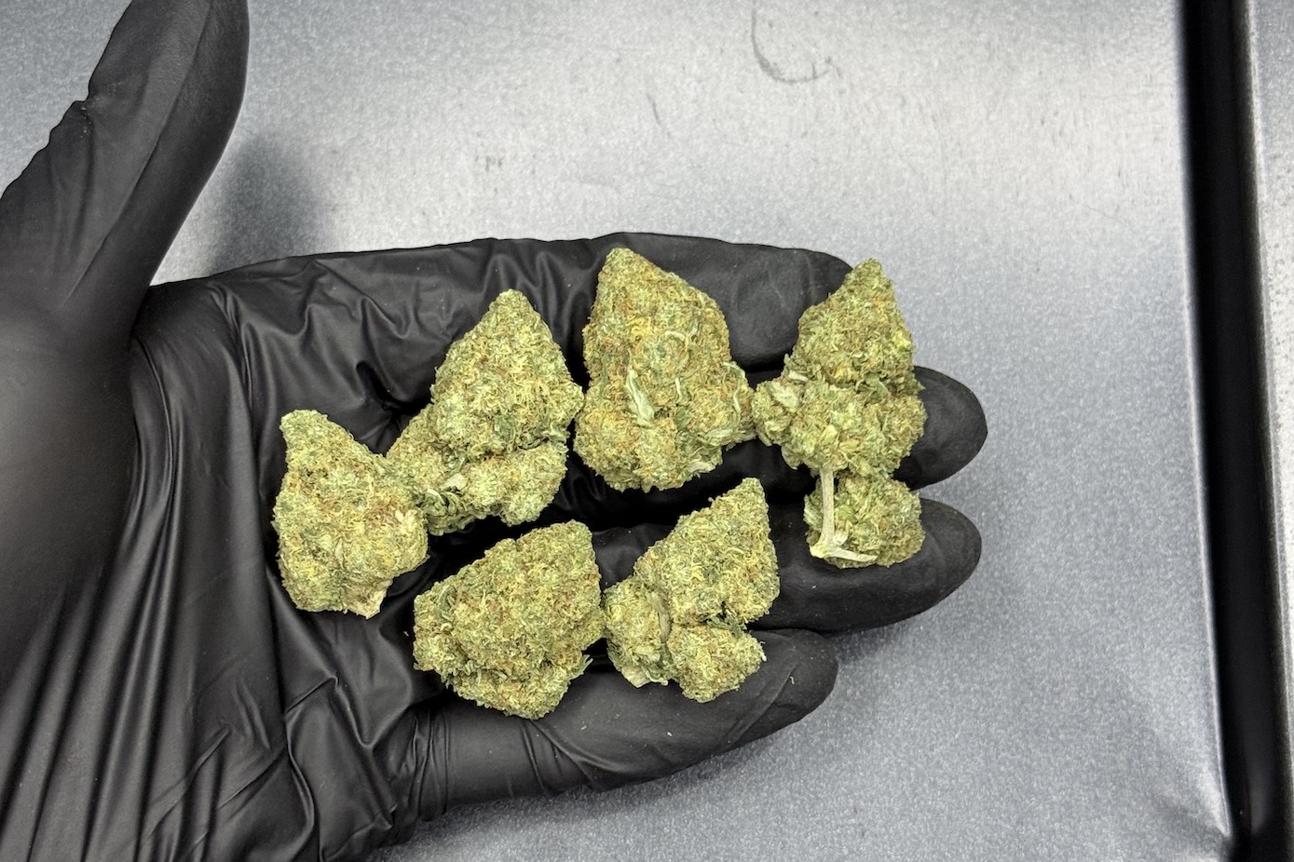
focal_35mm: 69
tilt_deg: -79.5
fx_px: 2480
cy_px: 500
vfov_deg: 19.7
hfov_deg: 29.2
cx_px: 631
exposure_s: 1/50
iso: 100
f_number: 1.78
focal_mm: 6.76
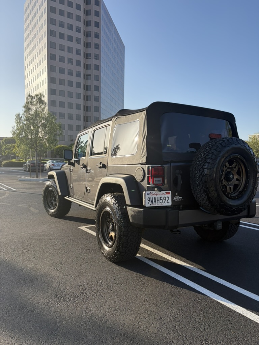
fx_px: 259
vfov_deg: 67.3
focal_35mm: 26
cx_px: 130
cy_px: 172
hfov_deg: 53.1
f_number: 1.6
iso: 64
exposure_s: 1/2208
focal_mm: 5.96
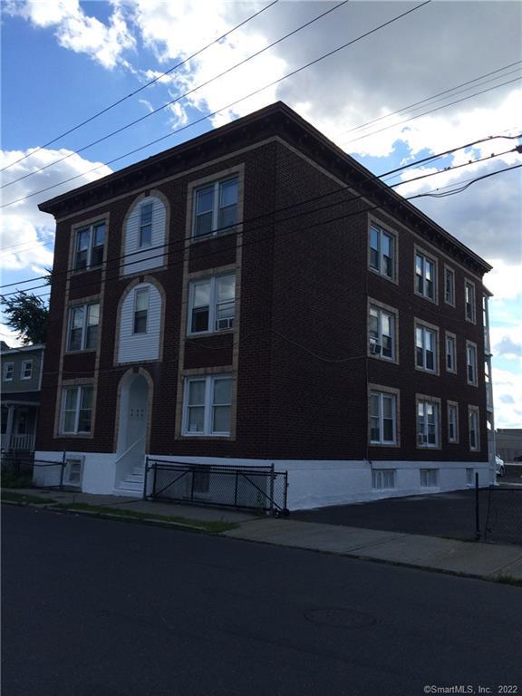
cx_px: 261
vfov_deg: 60.0
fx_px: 603
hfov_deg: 46.8
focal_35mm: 30
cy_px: 348
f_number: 2.2
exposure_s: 1/1953
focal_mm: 4.12
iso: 40
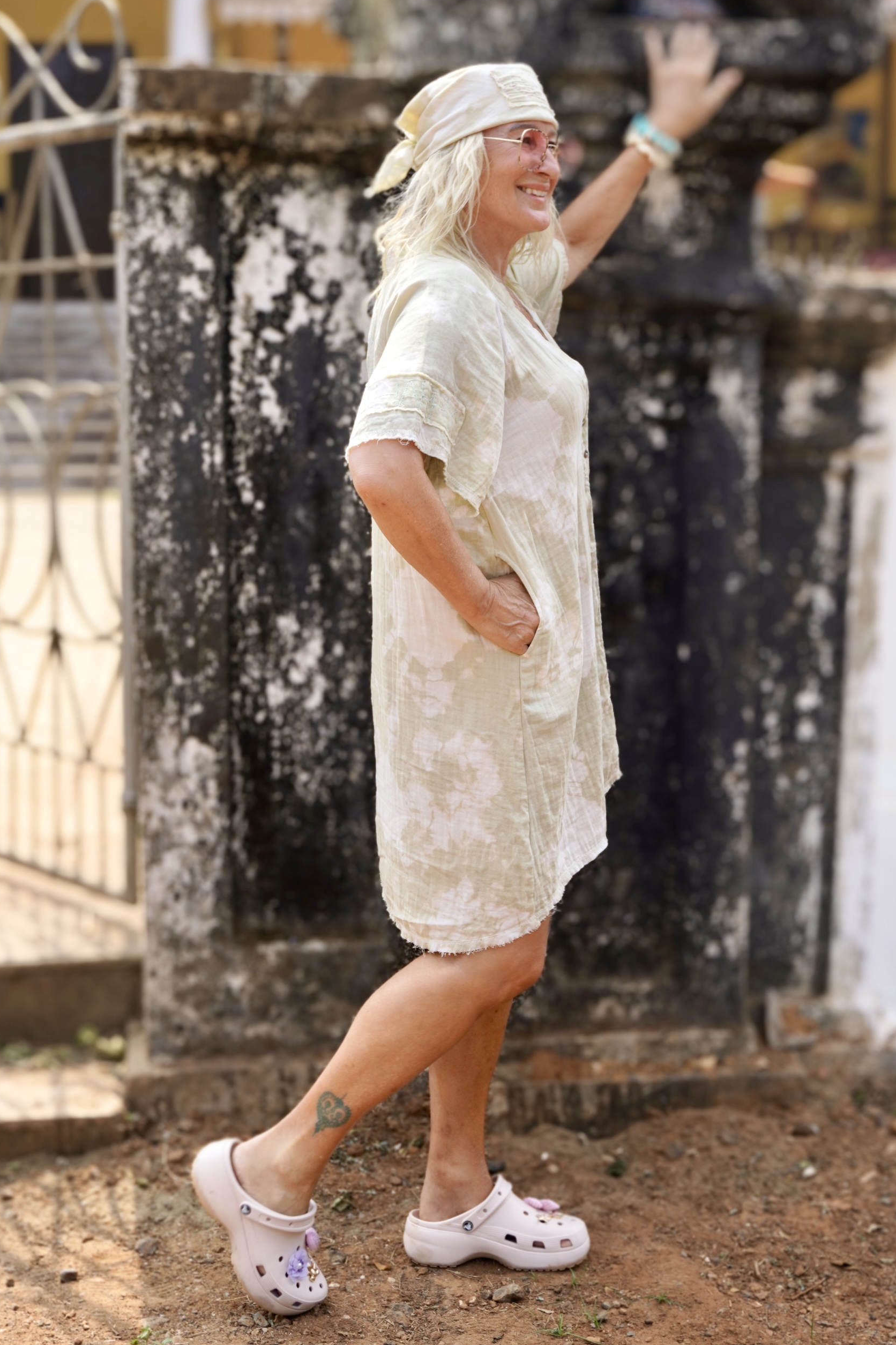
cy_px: 670
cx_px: 450
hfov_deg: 27.5
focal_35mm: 49
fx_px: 1829
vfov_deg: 40.3
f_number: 5.6
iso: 100
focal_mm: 32
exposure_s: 1/250
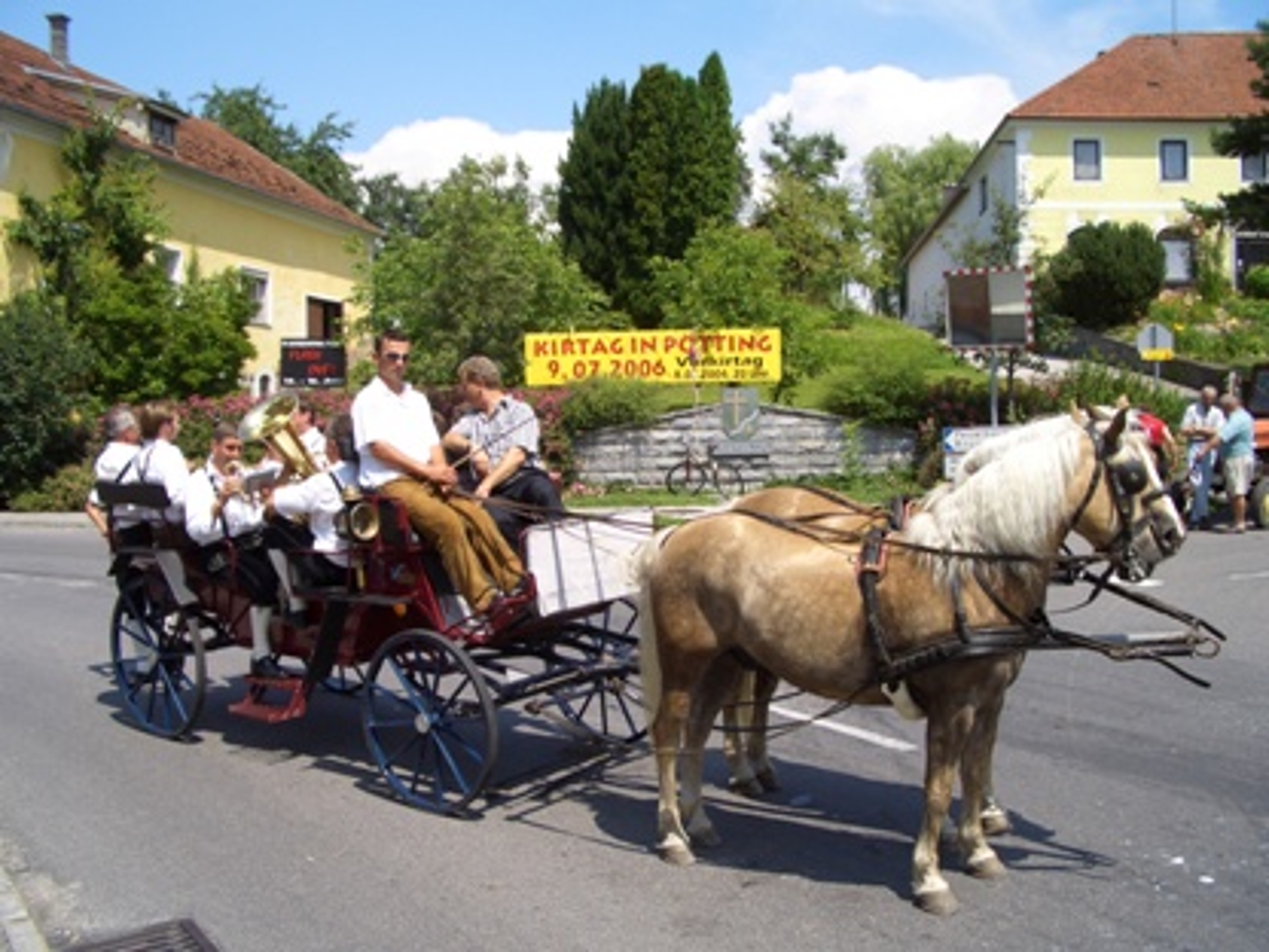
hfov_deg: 52.6
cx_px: 634
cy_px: 476
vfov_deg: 40.7
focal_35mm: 35
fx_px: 1283
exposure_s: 1/320
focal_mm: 5.8
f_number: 4.3
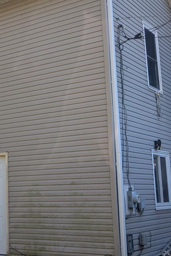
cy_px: 111
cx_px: -14
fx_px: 449
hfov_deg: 20.6
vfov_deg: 31.8
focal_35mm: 63
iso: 21
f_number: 1.68
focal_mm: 6.9
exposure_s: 1/608
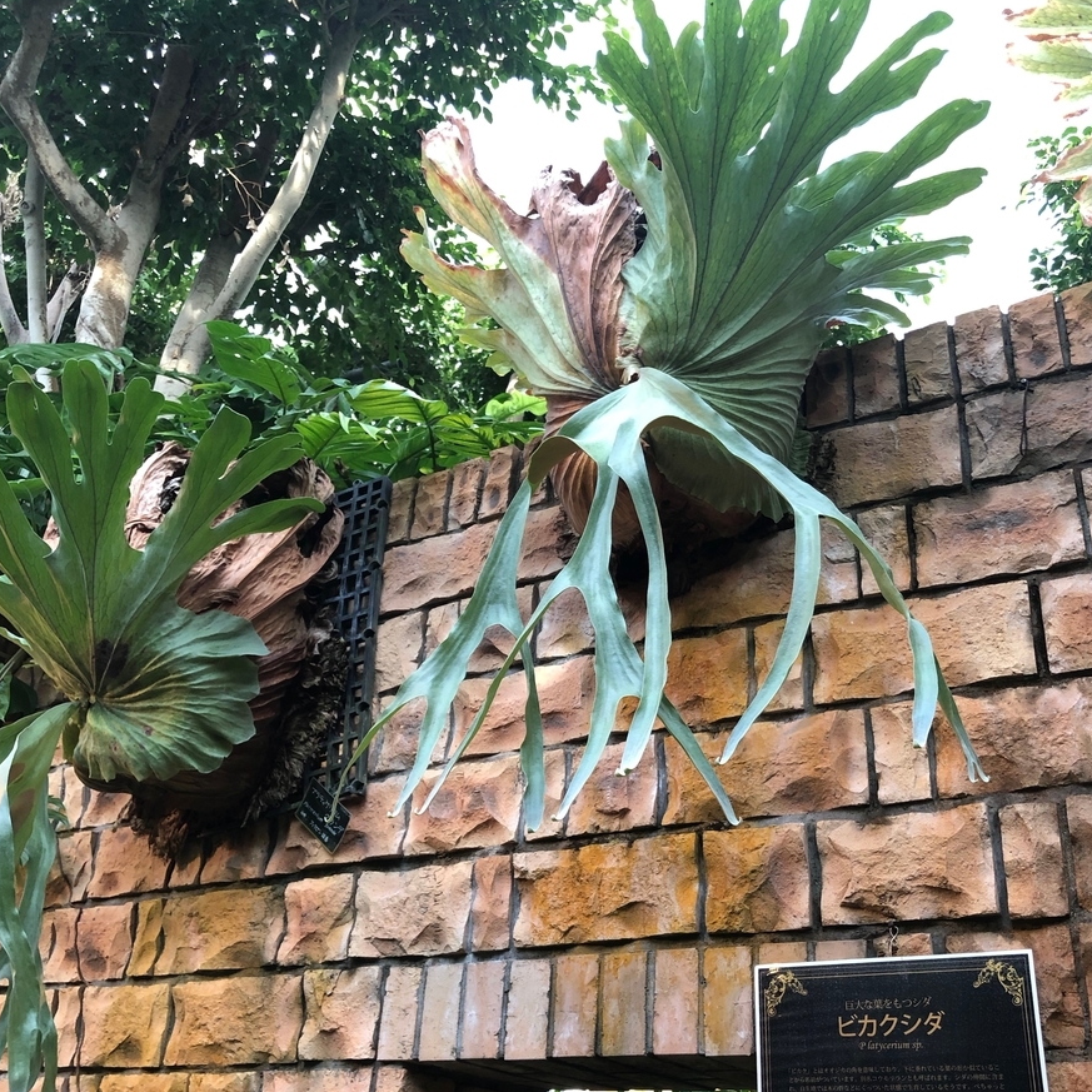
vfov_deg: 48.0
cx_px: 559
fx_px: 1213
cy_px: 678
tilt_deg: +26.0
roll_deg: -3.6
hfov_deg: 48.4
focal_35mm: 34
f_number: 1.8
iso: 40
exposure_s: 1/20
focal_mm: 3.99
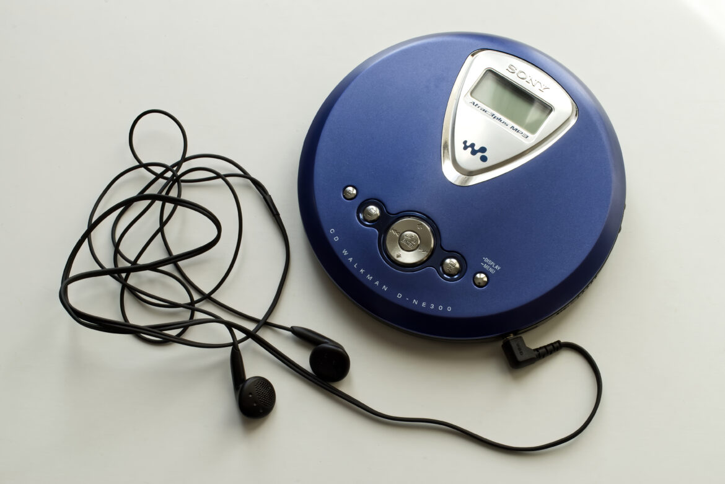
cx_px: 362
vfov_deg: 22.6
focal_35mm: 60
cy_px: 242
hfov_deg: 33.4
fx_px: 1209
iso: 100
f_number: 32
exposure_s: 1/5
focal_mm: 40
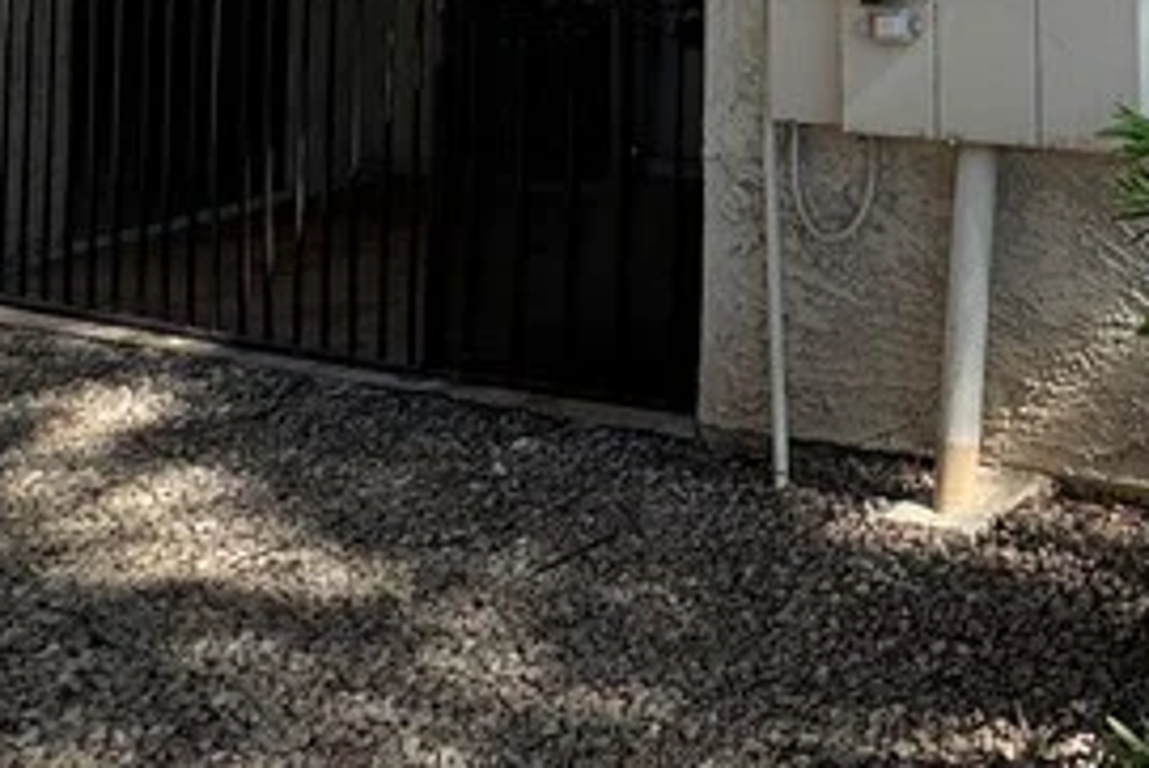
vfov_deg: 21.2
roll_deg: +1.4
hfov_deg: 31.1
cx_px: 1344
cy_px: -352
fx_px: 1756
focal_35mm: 55
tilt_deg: +1.7
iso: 40
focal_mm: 2.22
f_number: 2.2
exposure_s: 1/451
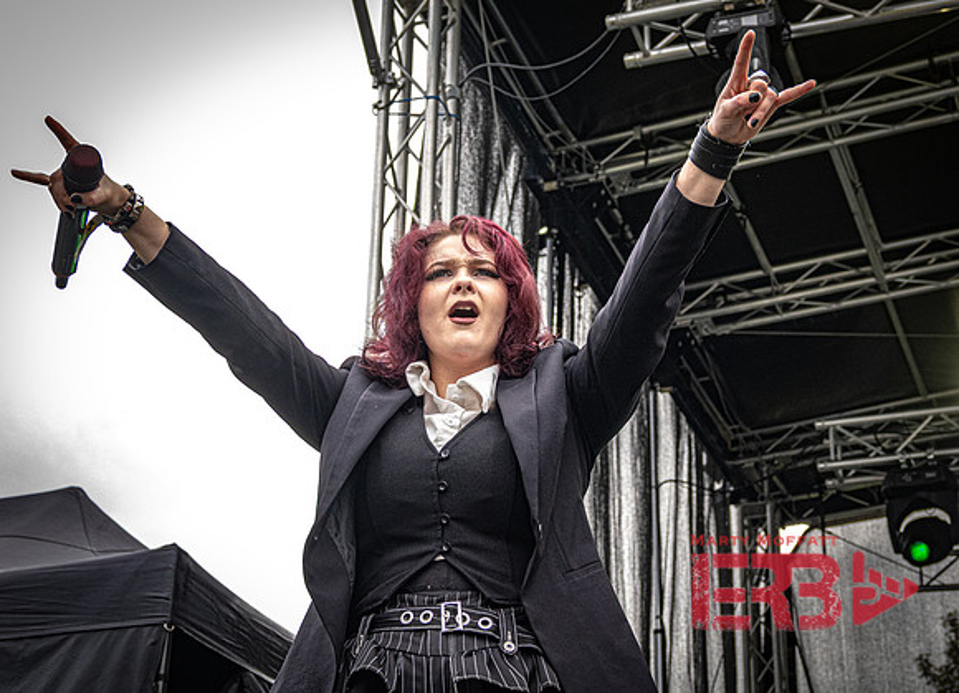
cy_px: 343
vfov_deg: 22.5
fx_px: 1743
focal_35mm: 64
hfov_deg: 30.8
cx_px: 487
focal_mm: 31
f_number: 4.5
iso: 800
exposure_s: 1/1000
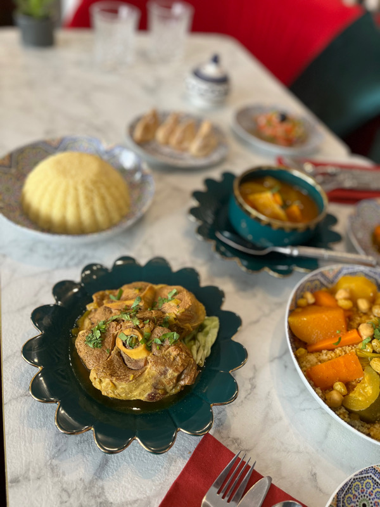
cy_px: 254
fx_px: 381
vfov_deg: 67.3
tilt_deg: -46.1
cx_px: 190
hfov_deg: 53.1
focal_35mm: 26
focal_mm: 5.1
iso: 125
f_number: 1.6
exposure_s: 1/100
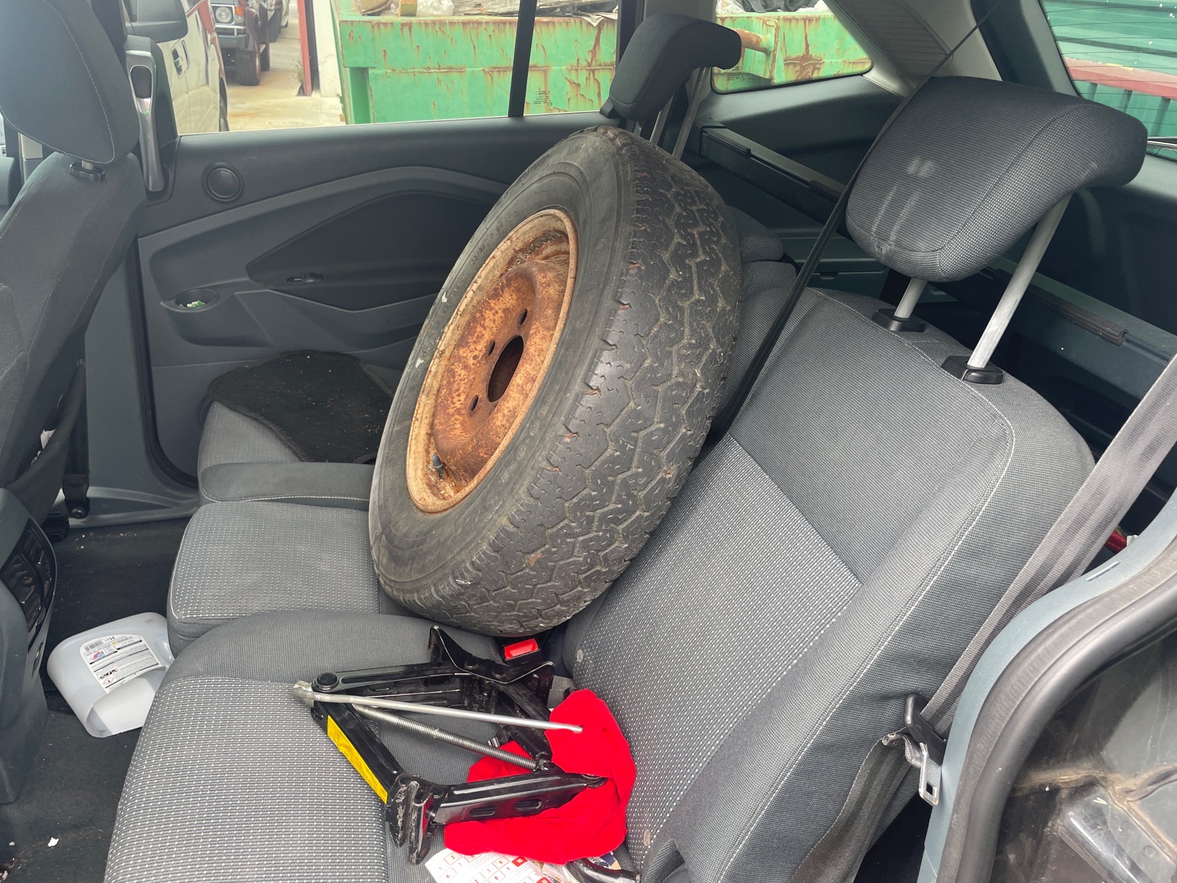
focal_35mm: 27
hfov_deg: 65.3
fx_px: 918
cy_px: 458
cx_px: 578
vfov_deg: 51.3
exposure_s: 1/121
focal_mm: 4.2
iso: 50
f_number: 1.6
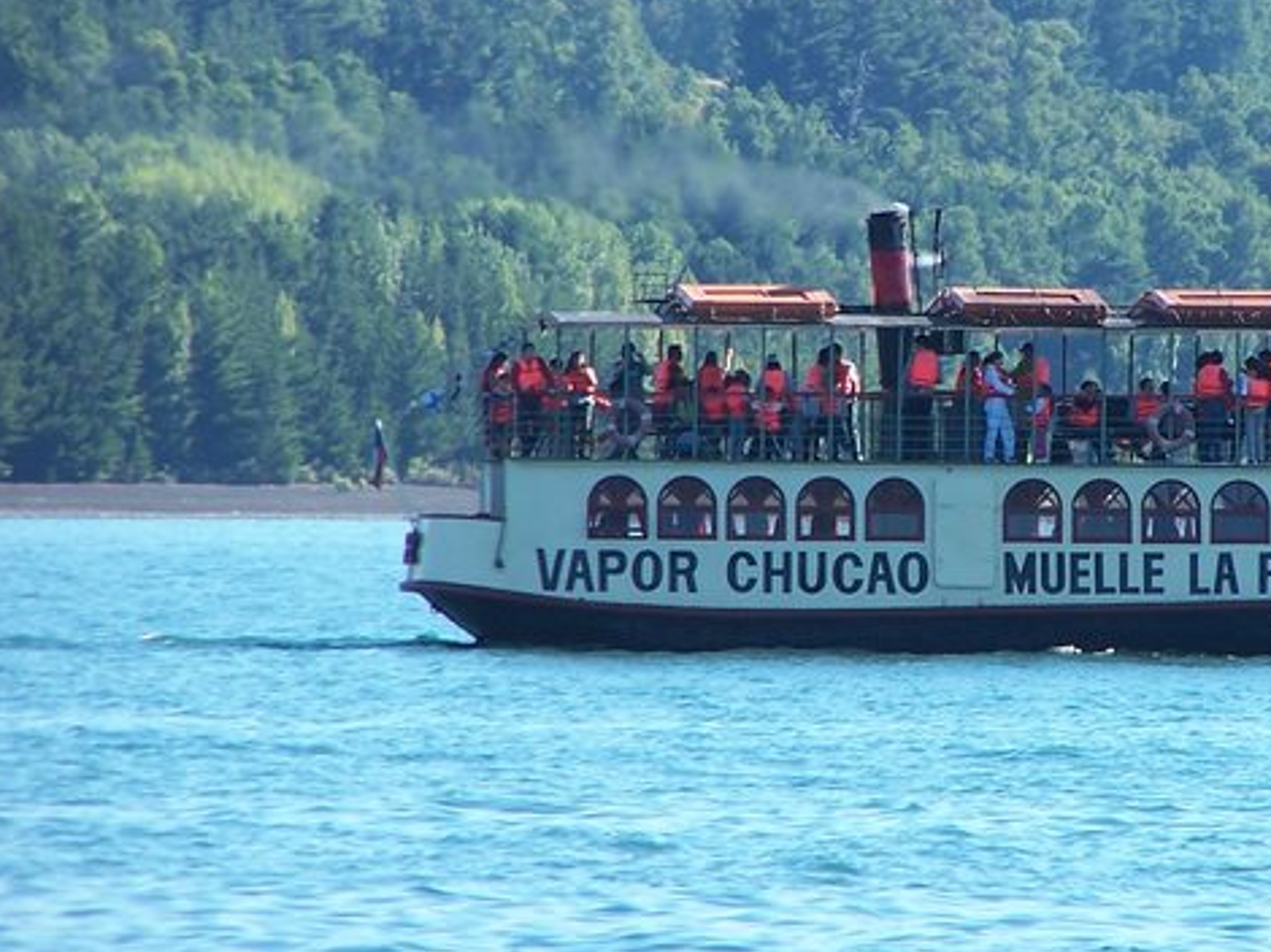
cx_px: 1052
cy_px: 338
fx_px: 23744
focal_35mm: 647
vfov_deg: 2.3
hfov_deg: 3.1
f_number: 3.7
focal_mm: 63
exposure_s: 1/350
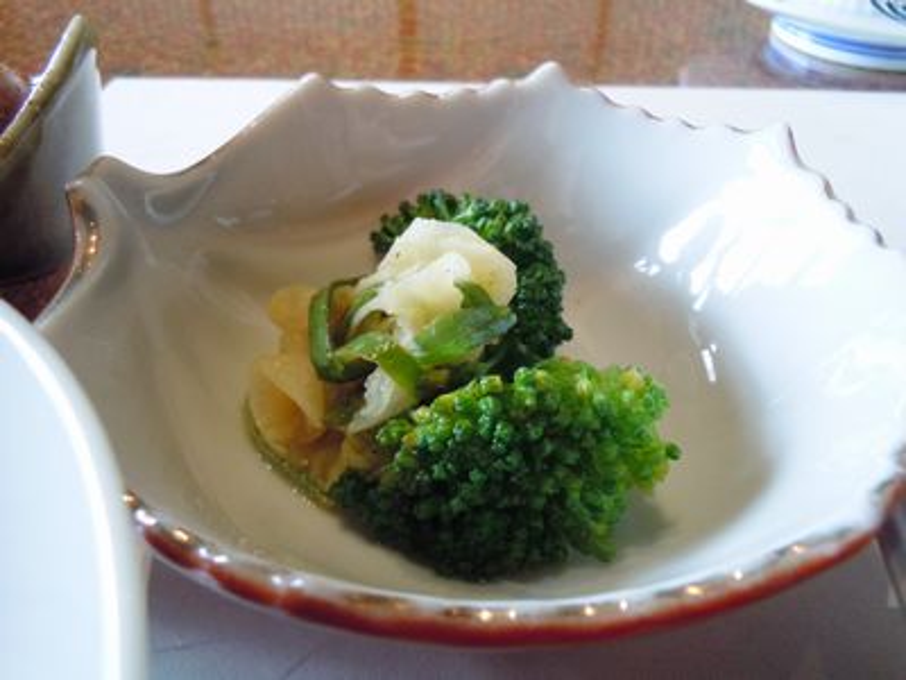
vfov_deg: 49.7
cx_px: 453
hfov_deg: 63.4
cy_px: 340
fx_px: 733
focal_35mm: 28
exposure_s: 1/30
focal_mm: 5
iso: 400
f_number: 3.7
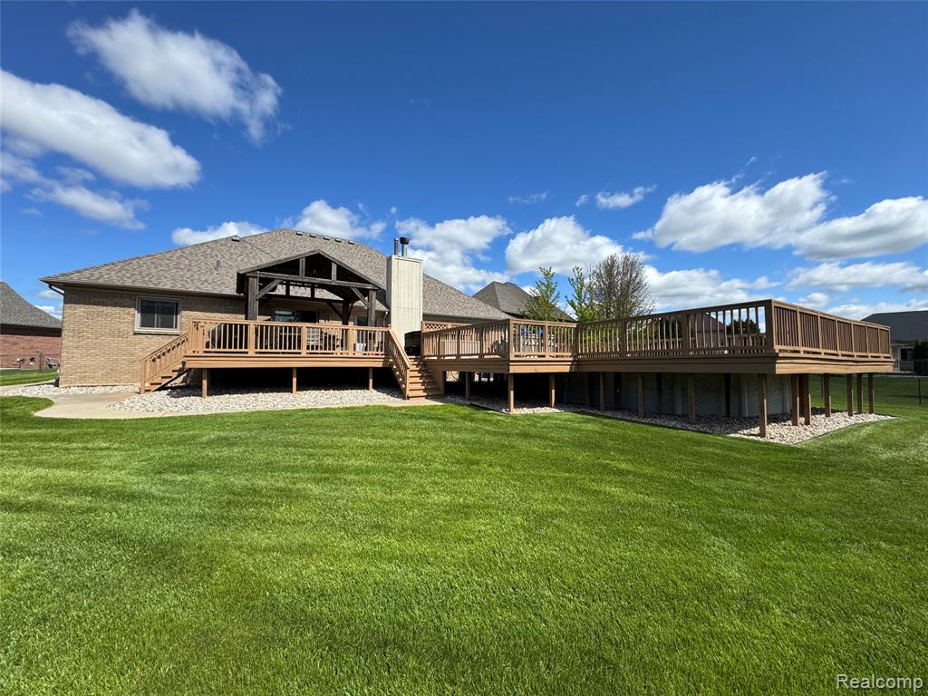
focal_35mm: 14
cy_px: 348
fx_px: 375
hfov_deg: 102.1
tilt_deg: +2.4
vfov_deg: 85.7
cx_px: 464
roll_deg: -0.6
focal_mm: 2.22
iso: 50
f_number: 2.2
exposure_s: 1/1832
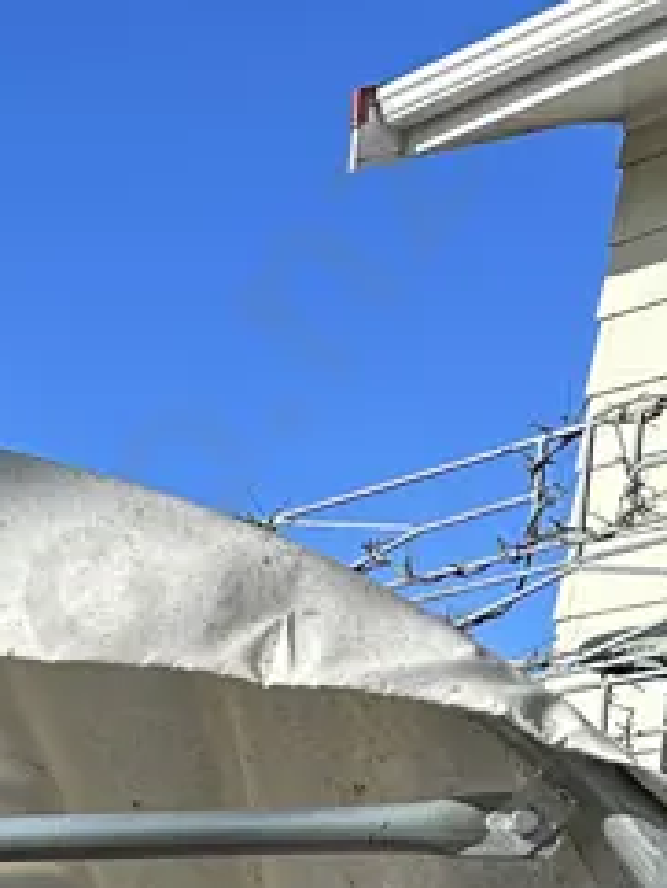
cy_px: 1647
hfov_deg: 12.6
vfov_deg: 16.0
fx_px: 2618
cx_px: -696
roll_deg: -5.5
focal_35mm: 102
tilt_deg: -8.2
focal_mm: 6.86
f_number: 1.78
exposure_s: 1/2469
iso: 80
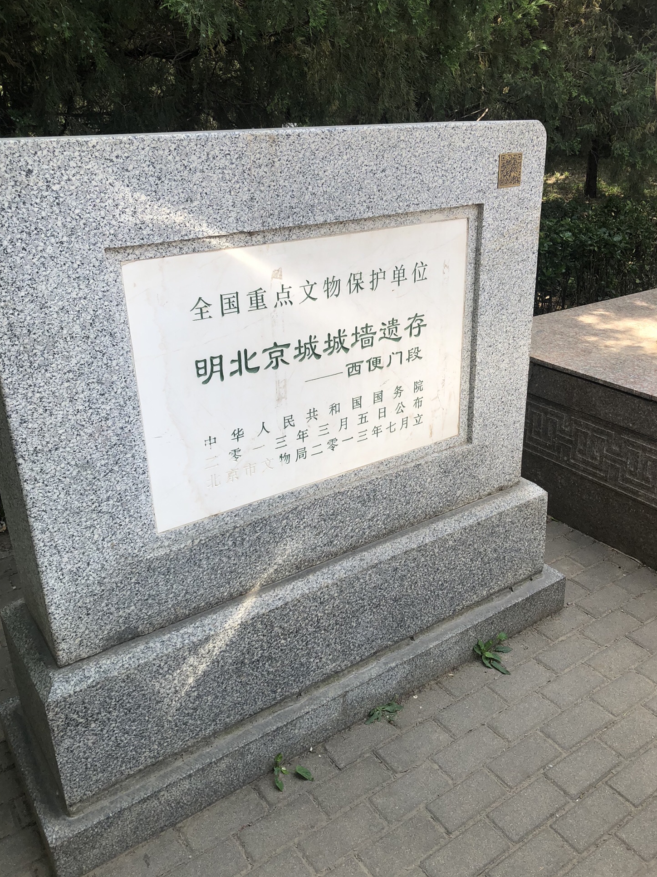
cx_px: 334
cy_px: 426
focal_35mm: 29
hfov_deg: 48.2
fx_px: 734
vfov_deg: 61.7
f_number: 1.8
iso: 20
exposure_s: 1/521
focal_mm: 4
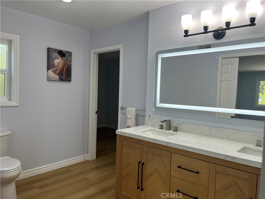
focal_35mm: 26
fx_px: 199
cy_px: 100
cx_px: 132
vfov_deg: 53.1
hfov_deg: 67.3
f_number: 1.6
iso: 50
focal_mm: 5.1
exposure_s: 1/164
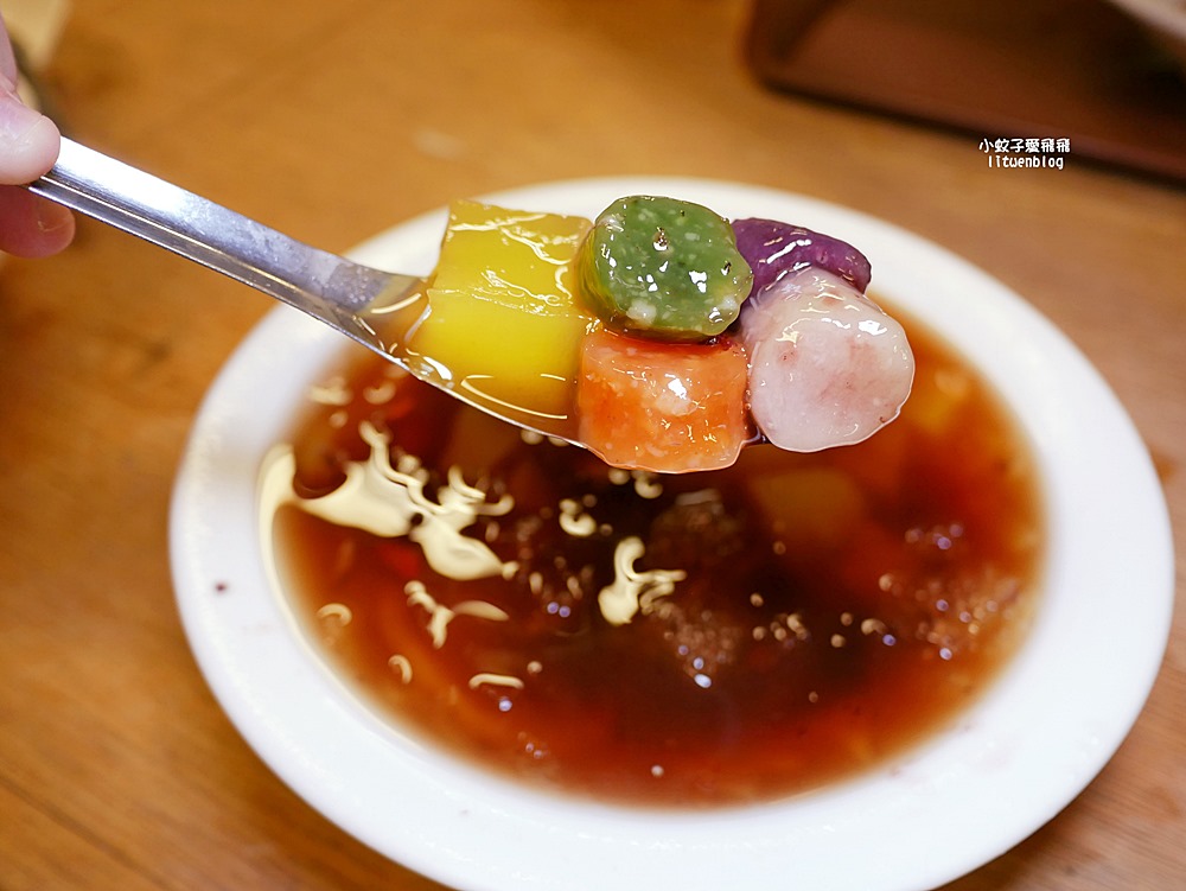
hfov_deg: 63.4
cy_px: 446
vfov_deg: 49.8
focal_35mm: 28
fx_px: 960
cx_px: 593
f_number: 2.5
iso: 320
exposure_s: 1/60
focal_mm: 14
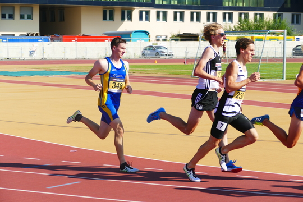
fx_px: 1027
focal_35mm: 122
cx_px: 152
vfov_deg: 11.2
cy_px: 101
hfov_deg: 16.8
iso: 125
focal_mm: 44.41
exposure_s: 1/1000
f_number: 3.9
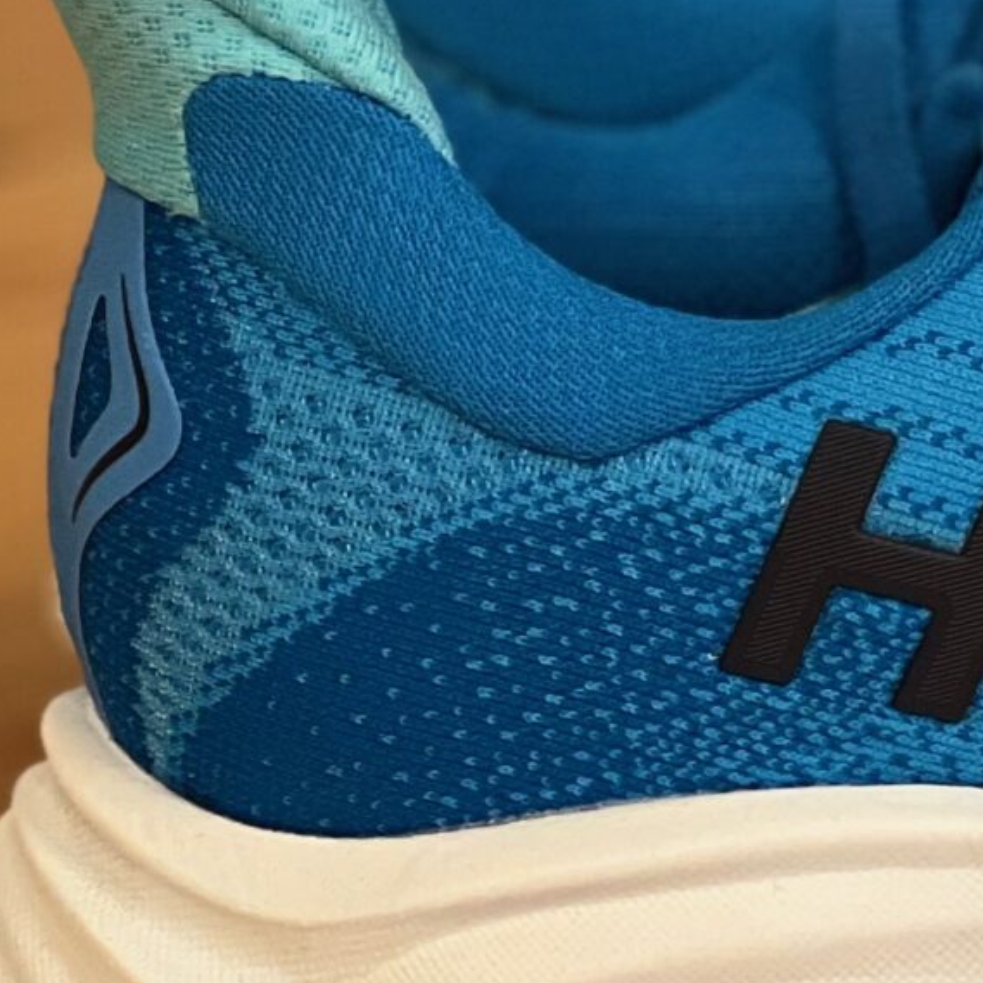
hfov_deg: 5.6
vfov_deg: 5.7
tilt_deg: -19.0
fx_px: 9831
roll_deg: -0.6
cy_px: 625
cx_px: 1688
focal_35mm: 306
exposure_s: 1/33
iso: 125
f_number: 2.8
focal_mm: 9
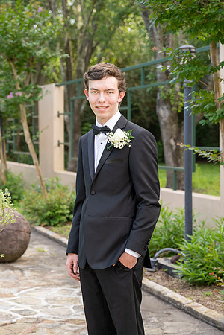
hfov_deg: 17.7
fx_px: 719
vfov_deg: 26.3
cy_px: 168
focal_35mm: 77
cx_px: 112
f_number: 5
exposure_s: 1/200
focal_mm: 77
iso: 500
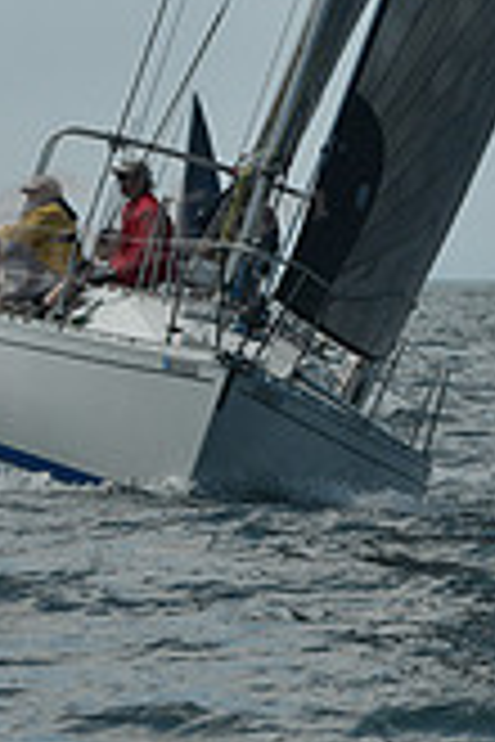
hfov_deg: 3.4
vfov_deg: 5.0
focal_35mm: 408
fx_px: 8414
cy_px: -486
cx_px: 560
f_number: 10
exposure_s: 1/640
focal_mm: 116
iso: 320
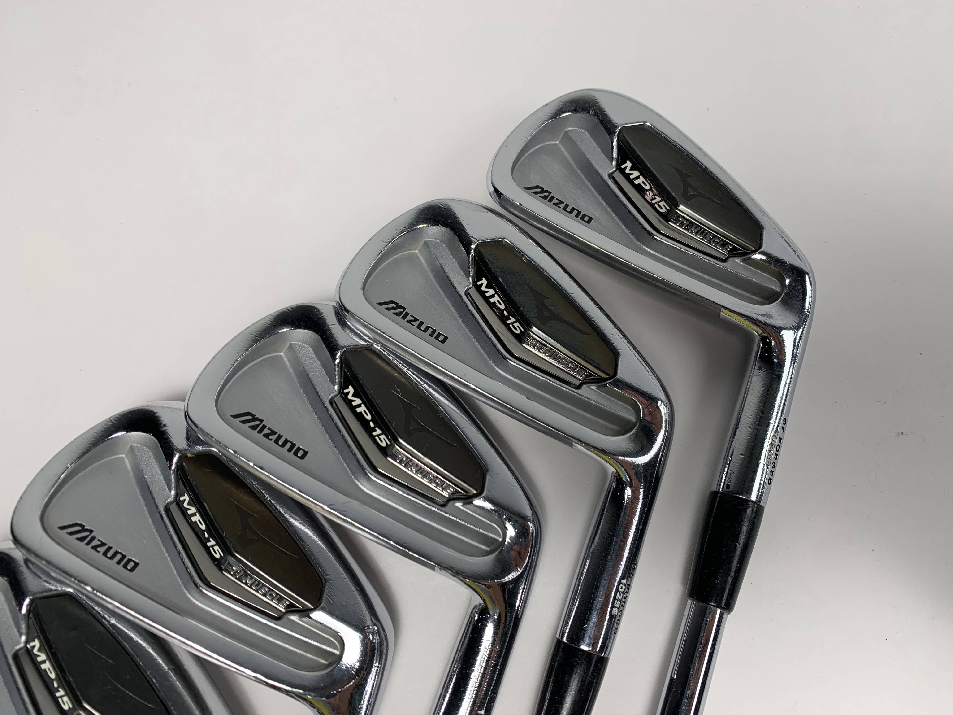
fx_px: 716
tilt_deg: -74.7
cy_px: 358
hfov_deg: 67.3
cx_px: 476
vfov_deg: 53.1
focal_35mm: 26
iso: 25
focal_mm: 4.25
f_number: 1.8
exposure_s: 1/167
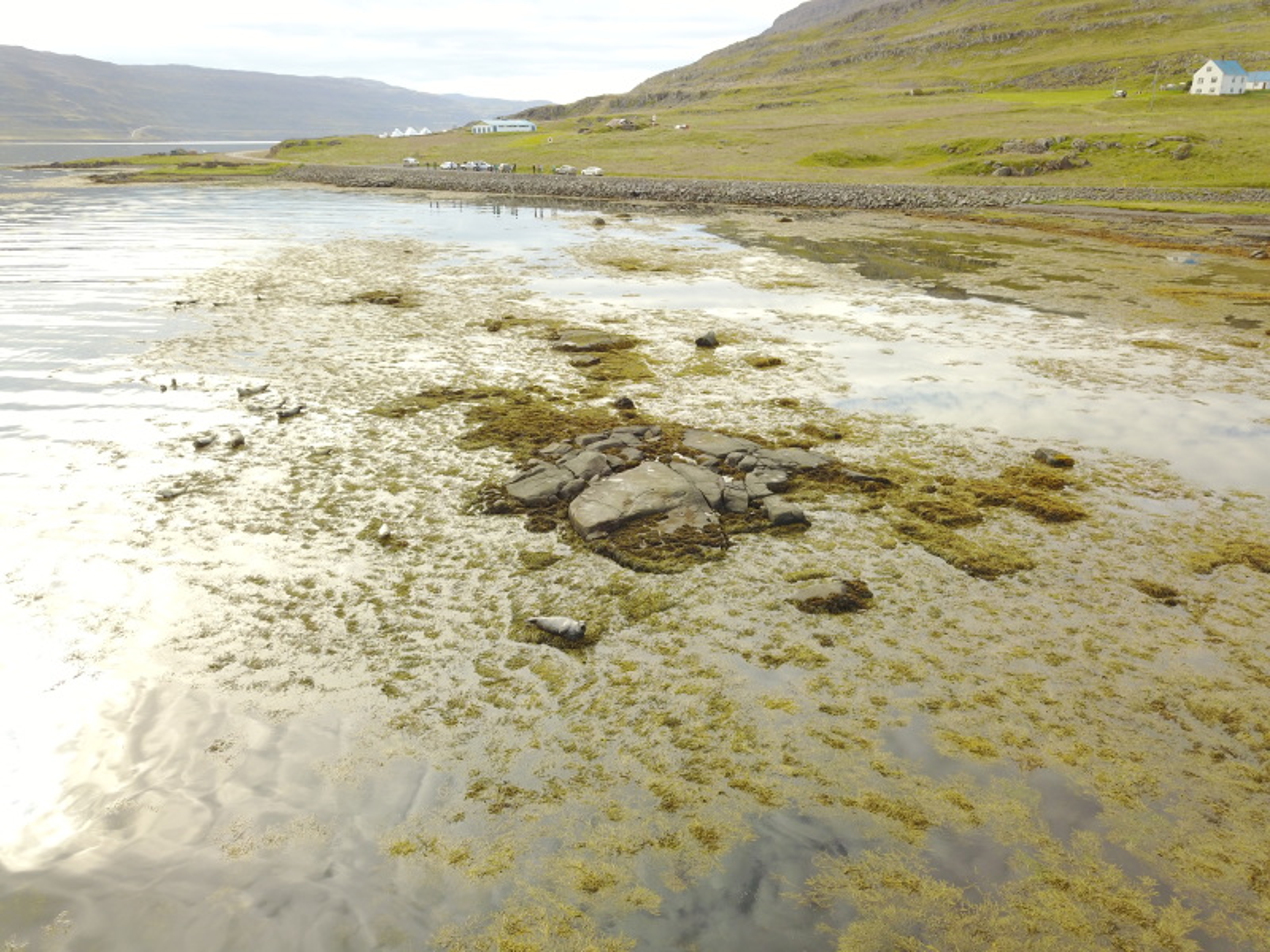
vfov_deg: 53.1
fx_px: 954
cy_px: 476
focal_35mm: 26
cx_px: 635
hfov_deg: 67.3
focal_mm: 4.73
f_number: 2.2
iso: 102
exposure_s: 1/25
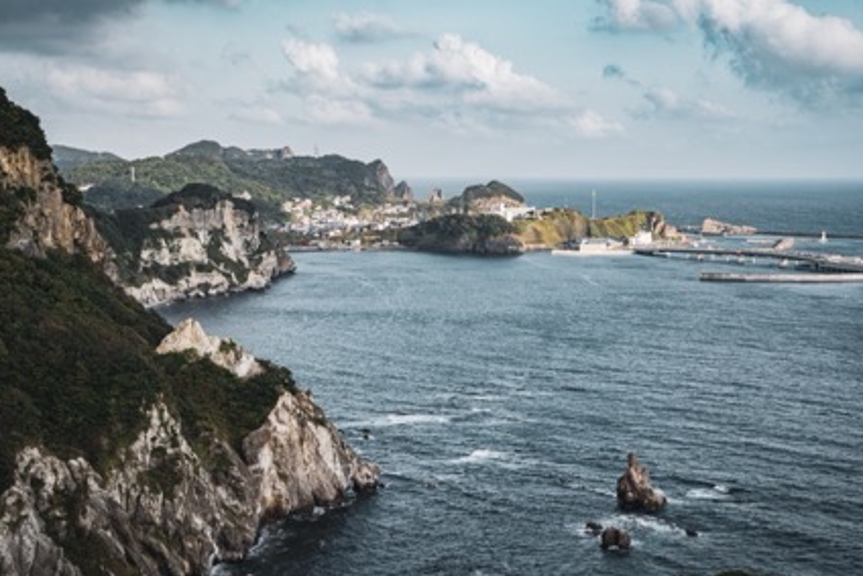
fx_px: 1439
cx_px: 476
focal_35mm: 60
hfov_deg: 33.4
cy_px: 293
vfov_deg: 22.6
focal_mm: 53
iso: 100
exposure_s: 1/100
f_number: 7.1
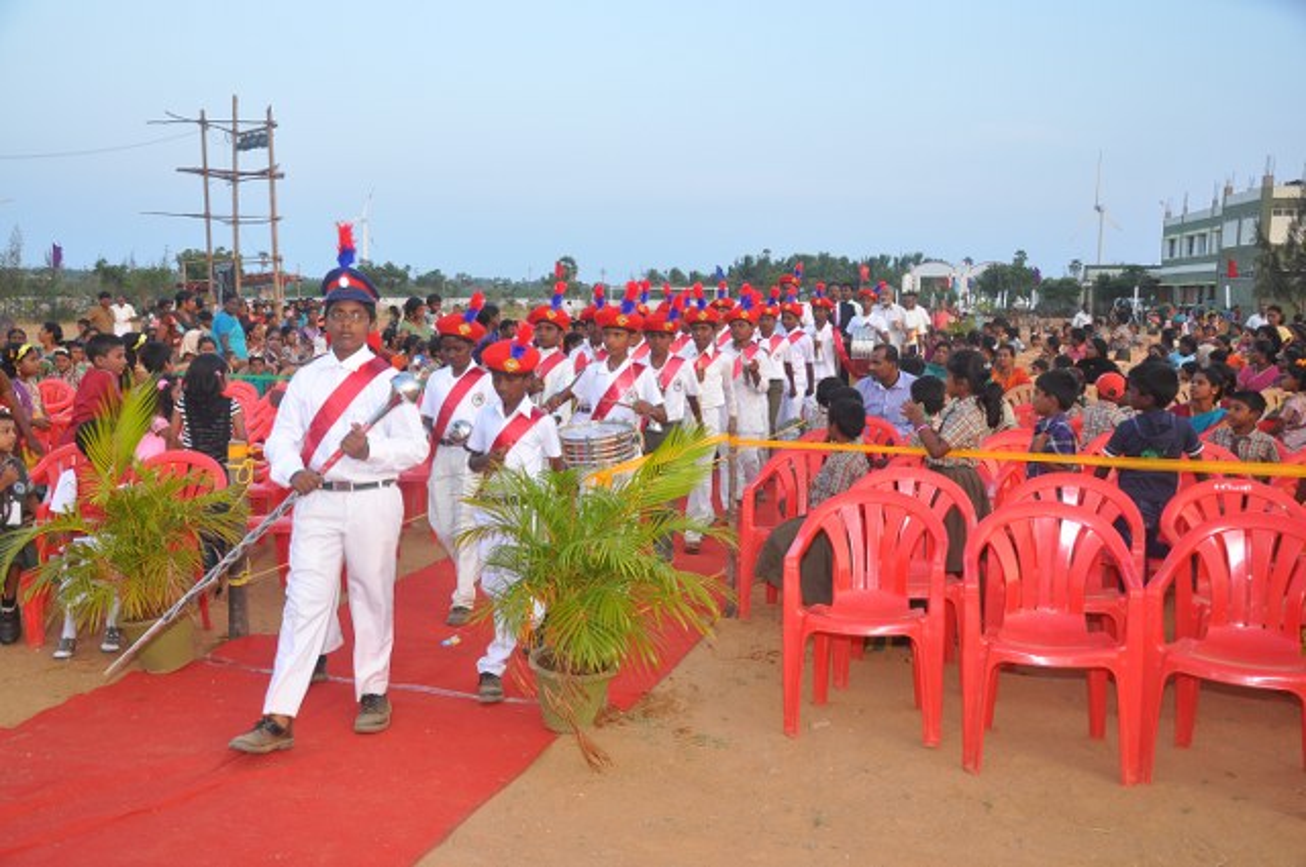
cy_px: 434
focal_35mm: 33
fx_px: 1196
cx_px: 653
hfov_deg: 57.3
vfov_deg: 39.9
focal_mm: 22
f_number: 5.6
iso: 250
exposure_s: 1/125
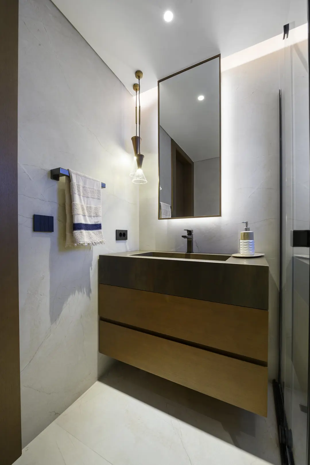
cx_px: 155
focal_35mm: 14
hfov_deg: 81.2
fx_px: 181
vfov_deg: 104.3
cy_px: 232
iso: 125
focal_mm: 14
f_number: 13
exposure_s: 2
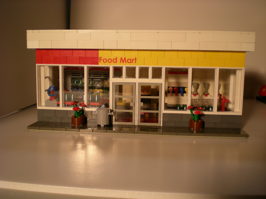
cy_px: 100
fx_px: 292
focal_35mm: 38
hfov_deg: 49.0
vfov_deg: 37.7
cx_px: 133
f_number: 3.1
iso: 50
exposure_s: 1/64.2
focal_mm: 6.3
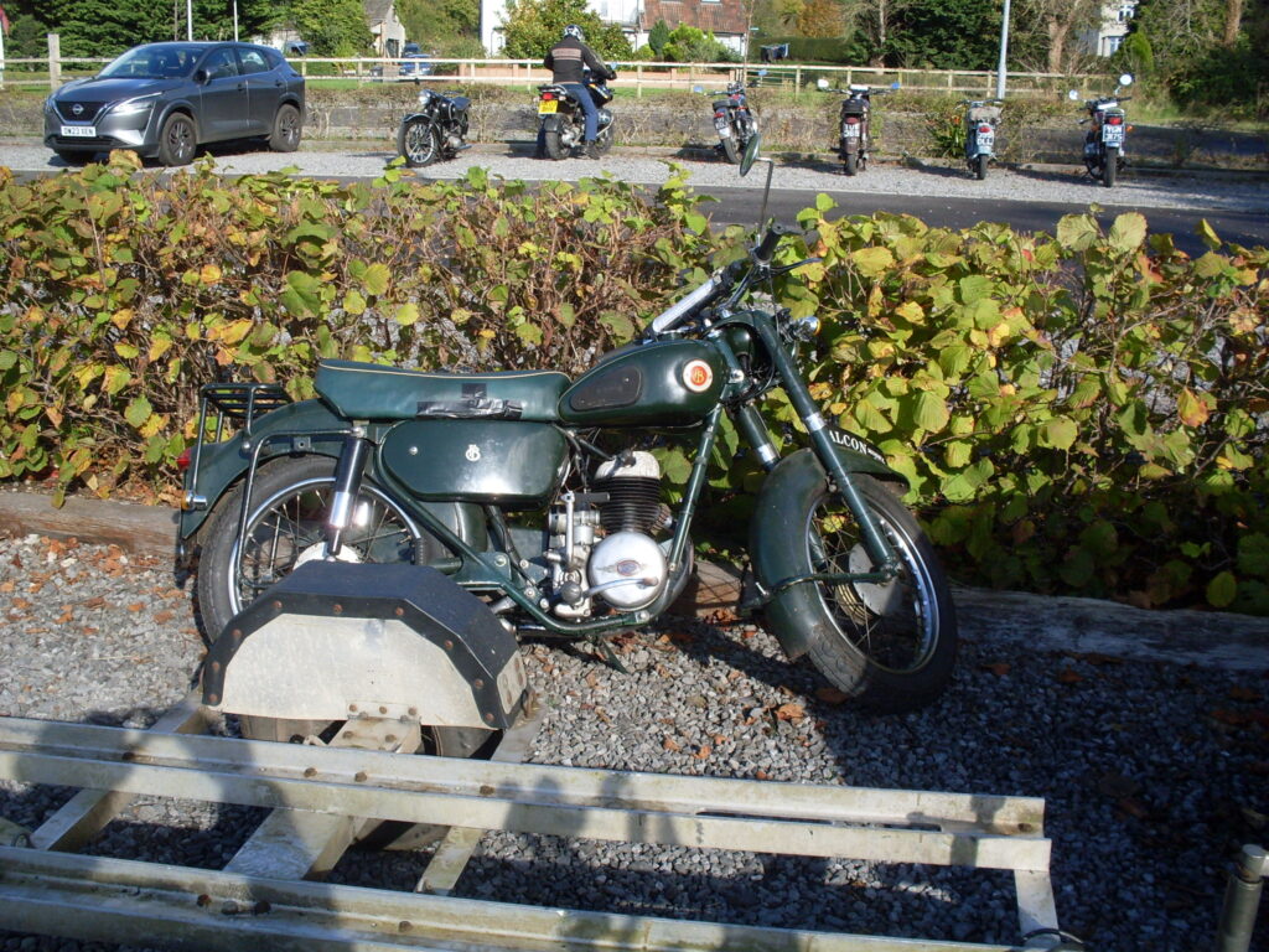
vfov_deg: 37.7
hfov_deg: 49.0
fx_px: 1393
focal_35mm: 38
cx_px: 634
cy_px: 476
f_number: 8.4
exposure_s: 1/125
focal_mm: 6.3
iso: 80
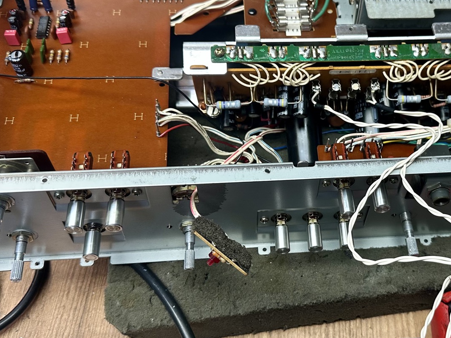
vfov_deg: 32.2
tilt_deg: -55.7
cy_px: 161
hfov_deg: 41.2
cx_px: 324
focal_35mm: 45
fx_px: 586
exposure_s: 1/121
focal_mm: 6.86
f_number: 1.78
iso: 160
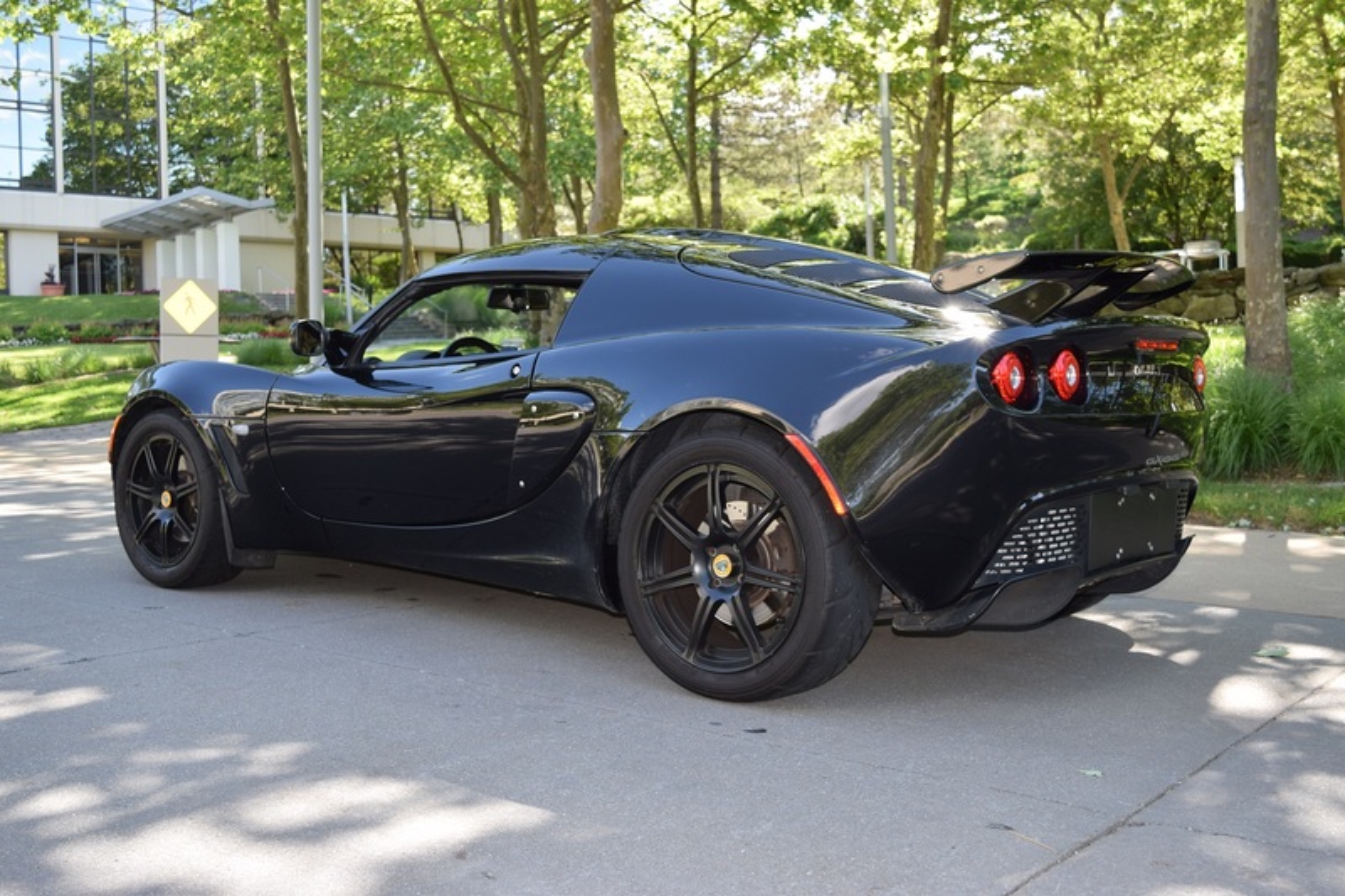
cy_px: 448
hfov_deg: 49.6
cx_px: 672
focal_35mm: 39
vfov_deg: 34.2
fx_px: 1457
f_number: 5.6
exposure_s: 1/125
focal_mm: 26
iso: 140
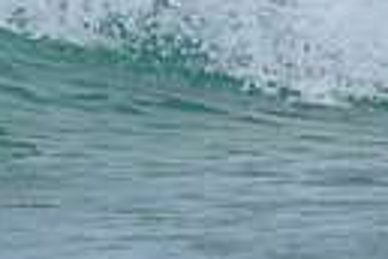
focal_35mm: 4967
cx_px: -318
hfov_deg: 0.4
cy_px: -76
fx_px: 53529
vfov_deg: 0.3
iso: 360
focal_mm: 800
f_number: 6.3
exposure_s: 1/2000
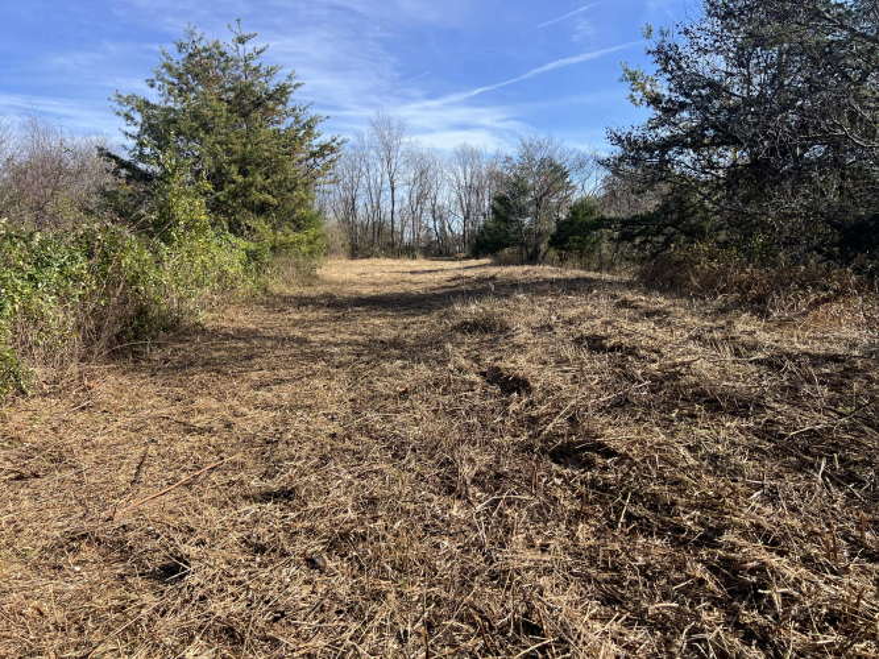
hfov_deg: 67.3
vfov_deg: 53.0
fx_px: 660
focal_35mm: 26
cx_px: 440
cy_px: 330
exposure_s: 1/2123
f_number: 1.5
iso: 50
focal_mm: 5.7
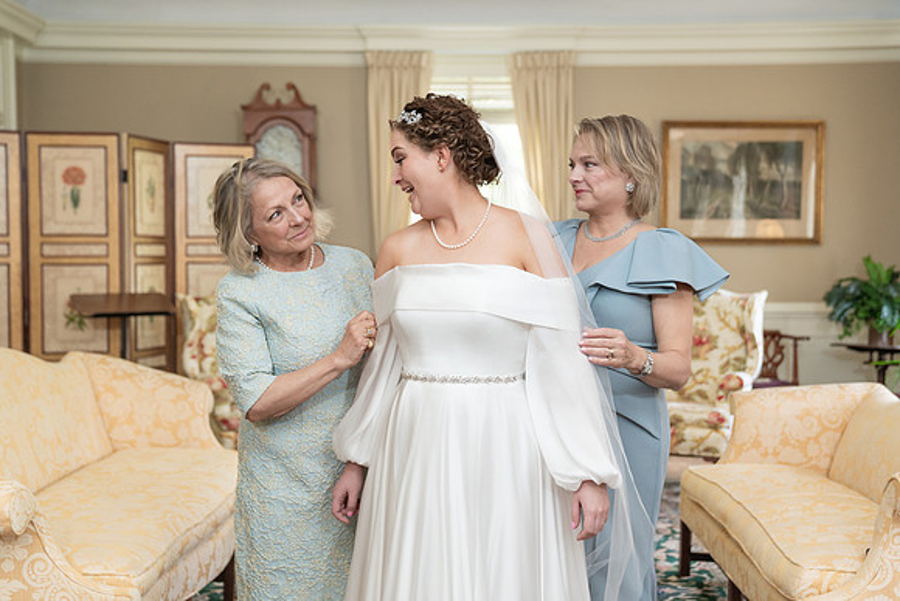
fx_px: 1100
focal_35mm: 44
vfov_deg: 30.5
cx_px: 450
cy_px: 300
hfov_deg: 44.5
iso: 800
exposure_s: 1/250
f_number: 2.8
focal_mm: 44
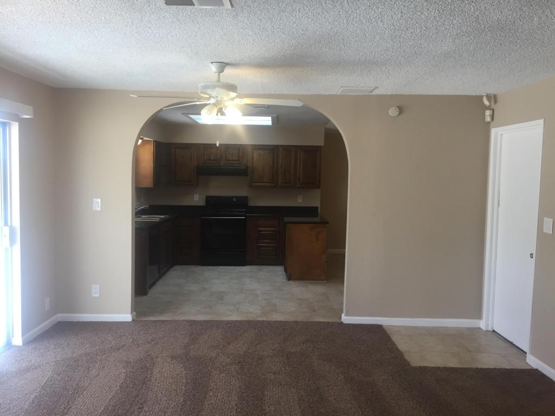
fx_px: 465
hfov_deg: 61.7
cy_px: 208
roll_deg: -1.2
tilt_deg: -3.7
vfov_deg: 48.2
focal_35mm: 29
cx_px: 278
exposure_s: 1/40
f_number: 2.2
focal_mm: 4.15
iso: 32
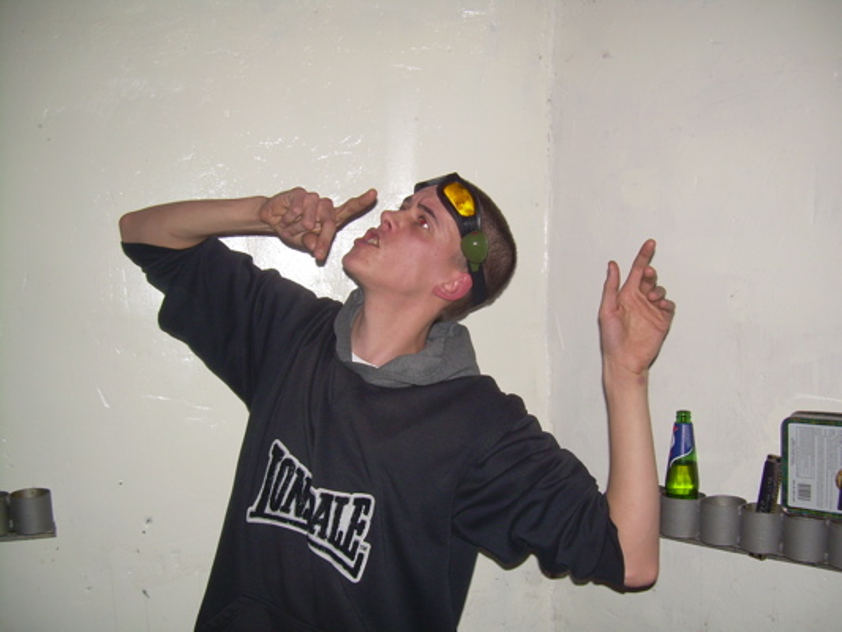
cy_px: 316
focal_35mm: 38
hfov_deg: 49.0
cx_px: 421
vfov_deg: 37.7
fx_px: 925
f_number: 2.8
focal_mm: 6.3
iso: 50
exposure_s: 1/60
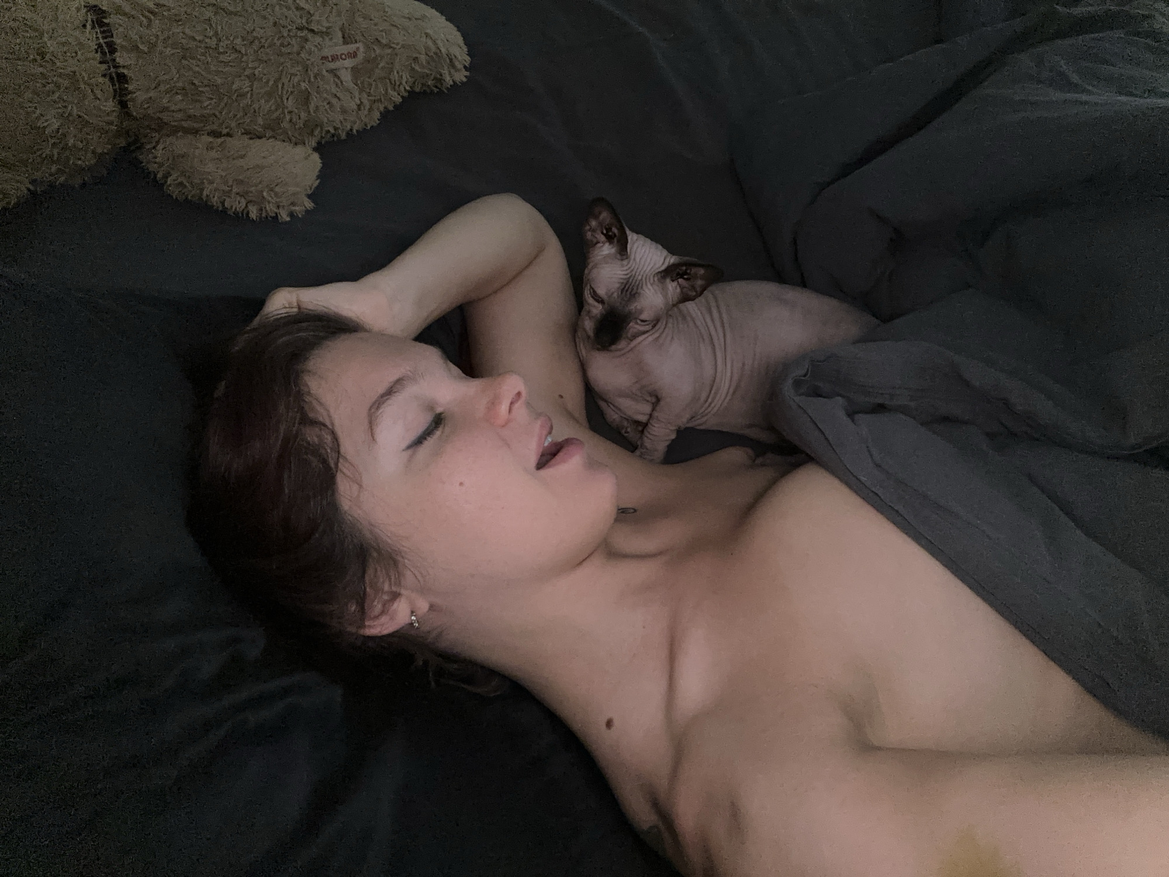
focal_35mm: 23
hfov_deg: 73.9
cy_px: 438
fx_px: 777
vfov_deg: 58.9
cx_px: 584
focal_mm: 2.69
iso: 250
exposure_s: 1/27
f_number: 1.9
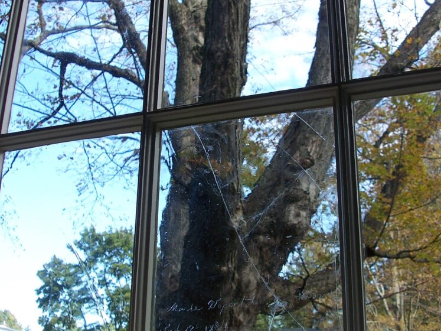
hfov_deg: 39.7
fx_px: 611
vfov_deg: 30.3
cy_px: 175
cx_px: 232
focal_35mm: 48
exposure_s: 1/250
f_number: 2.8
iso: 80
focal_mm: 6
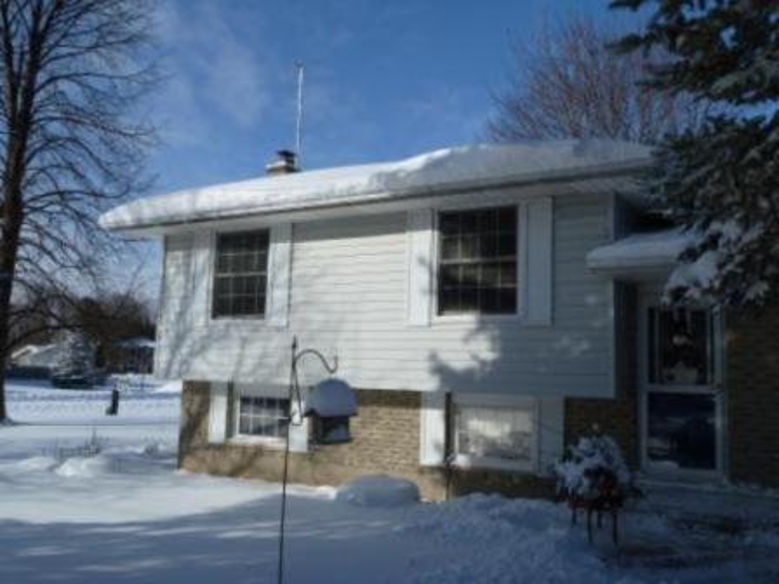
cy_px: 292
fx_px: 720
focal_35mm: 32
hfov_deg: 56.8
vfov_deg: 44.2
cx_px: 390
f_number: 5.6
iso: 80
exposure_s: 1/640
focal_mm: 5.3
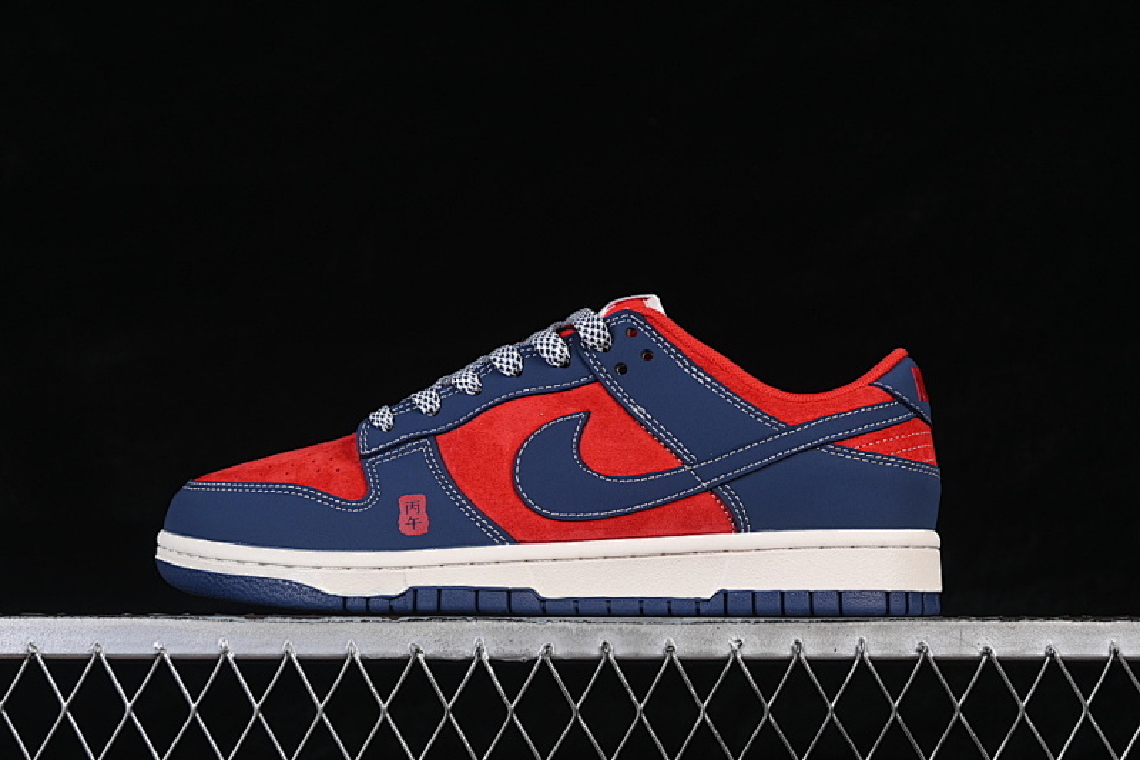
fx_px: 2374
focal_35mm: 75
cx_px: 570
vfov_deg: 18.2
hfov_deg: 27.0
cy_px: 380
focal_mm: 50
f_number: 8
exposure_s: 1/80
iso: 160
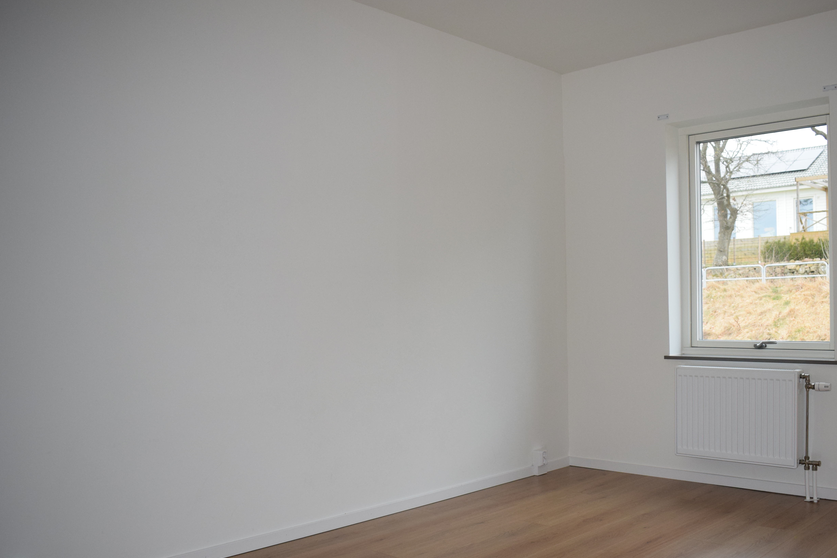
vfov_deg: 39.9
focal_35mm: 33
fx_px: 767
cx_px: 502
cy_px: 319
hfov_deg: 56.8
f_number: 4.5
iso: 800
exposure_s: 1/80
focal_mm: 18
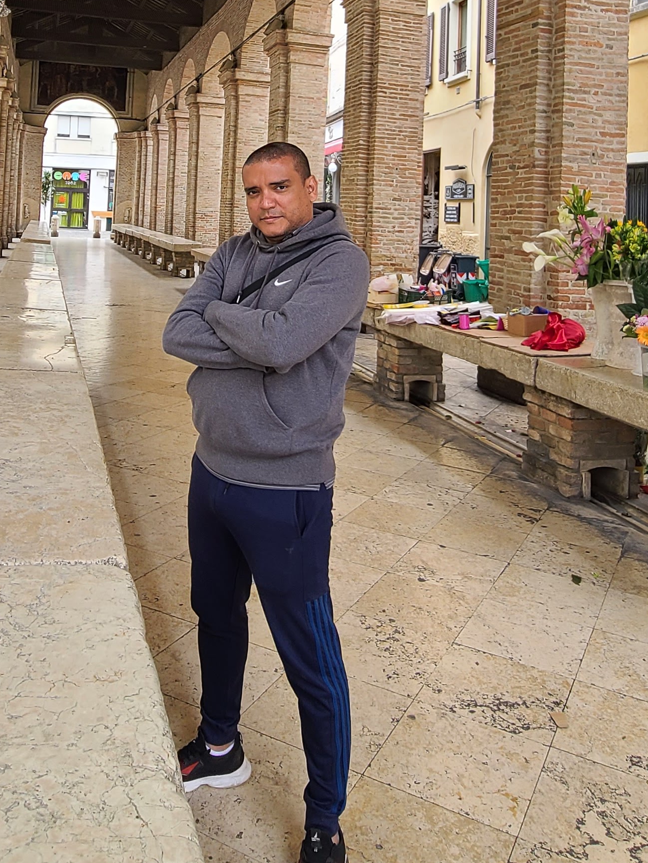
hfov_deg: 46.5
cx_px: 254
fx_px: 749
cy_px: 168
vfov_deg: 55.6
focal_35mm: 30
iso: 64
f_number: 2.2
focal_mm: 2.2
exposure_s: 1/152
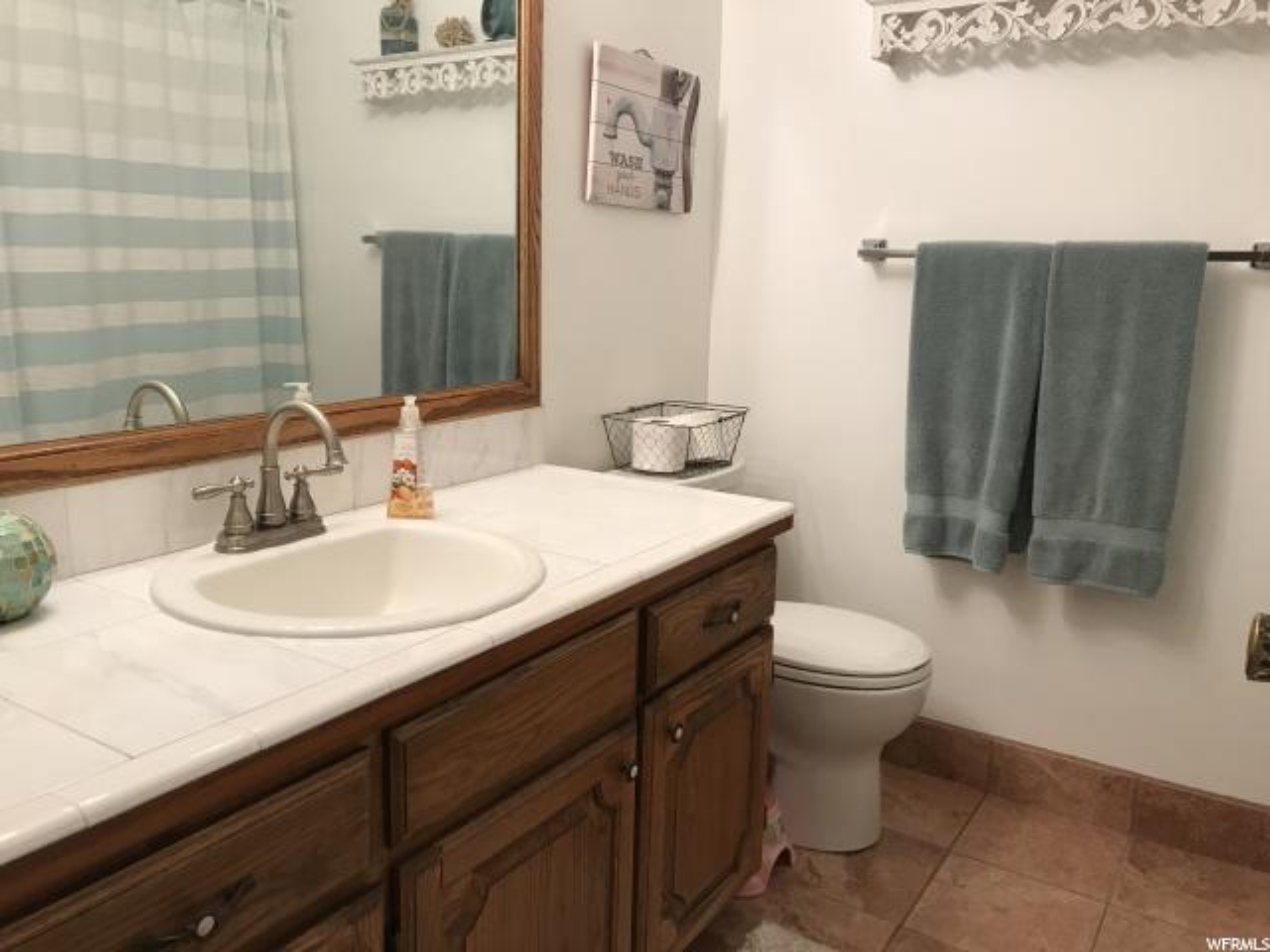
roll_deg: -1.7
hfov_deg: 63.4
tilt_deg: -12.1
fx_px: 1027
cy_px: 476
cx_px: 635
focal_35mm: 28
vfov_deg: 49.7
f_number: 1.8
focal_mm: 3.99
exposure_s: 1/30
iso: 32
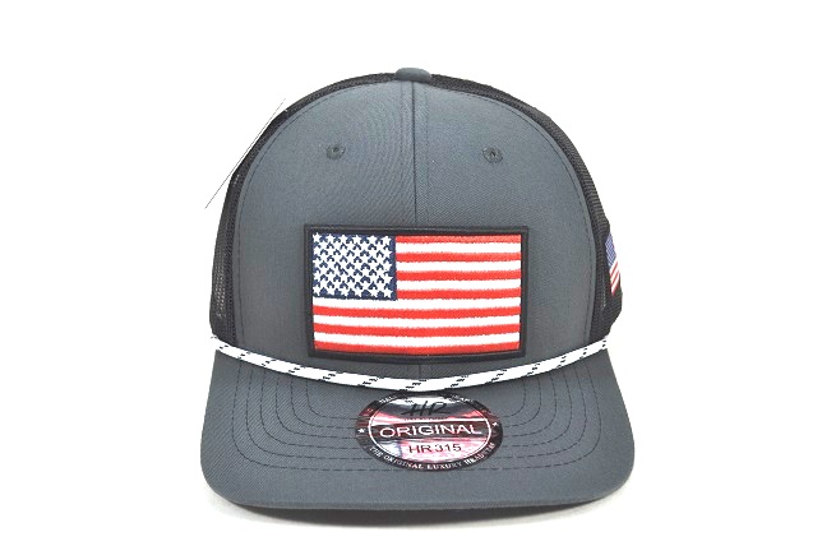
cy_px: 273
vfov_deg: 34.1
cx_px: 411
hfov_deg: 49.6
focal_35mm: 39
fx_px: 890
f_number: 7.1
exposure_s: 1/200
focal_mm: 26
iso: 200
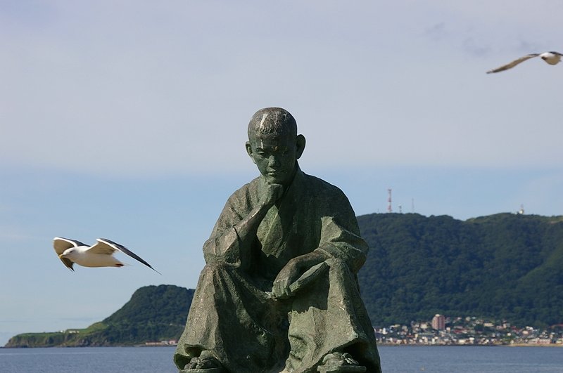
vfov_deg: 10.7
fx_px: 1991
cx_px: 282
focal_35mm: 128
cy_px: 186
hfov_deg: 16.1
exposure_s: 1/400
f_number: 10
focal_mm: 85
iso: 200
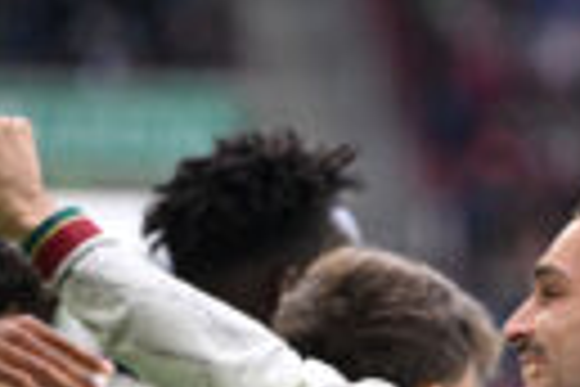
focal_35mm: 570
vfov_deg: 2.4
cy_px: 626
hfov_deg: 3.6
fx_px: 9183
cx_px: 436
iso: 250
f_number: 2.8
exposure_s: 1/500
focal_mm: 175
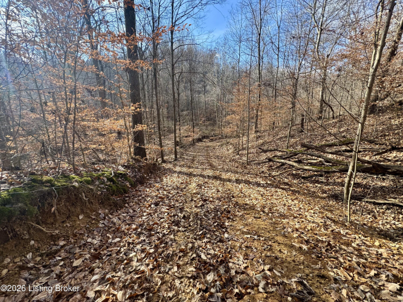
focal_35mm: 14
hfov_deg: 102.1
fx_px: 163
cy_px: 151
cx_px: 202
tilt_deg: -14.6
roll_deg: +1.5
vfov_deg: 85.7
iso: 40
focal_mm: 2.22
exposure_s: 1/423
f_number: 2.2
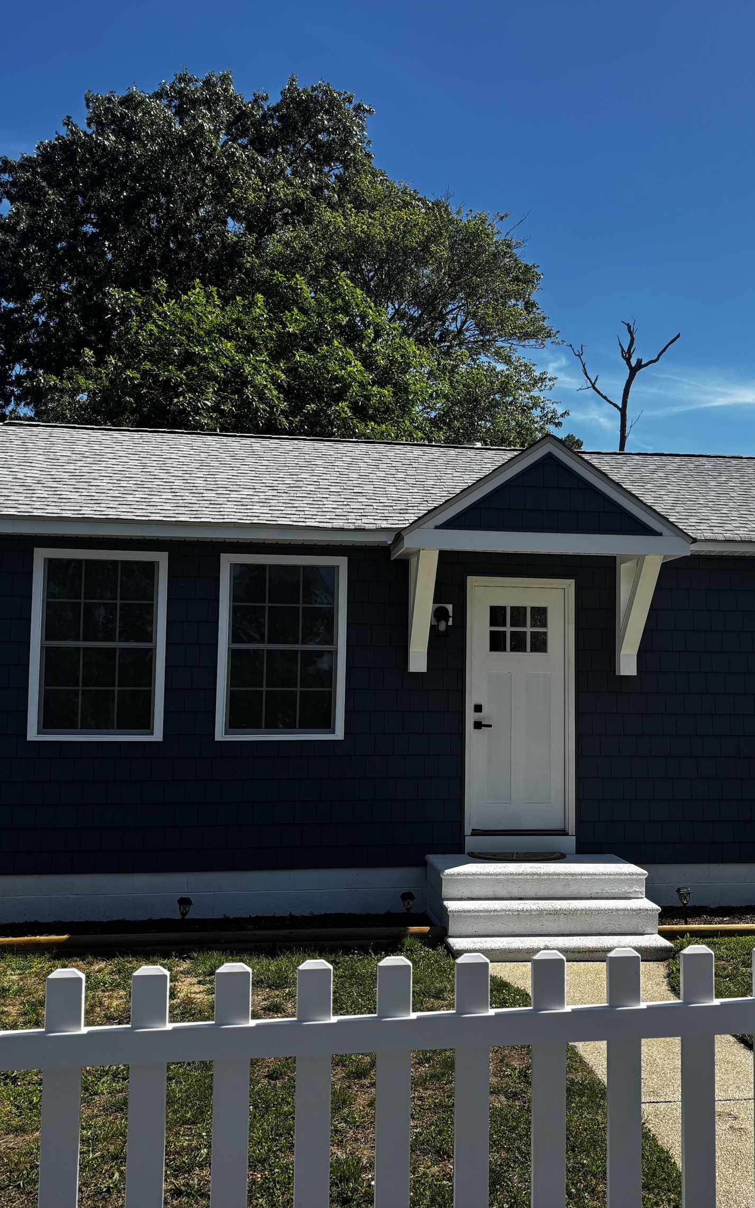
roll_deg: +0.1
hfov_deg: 34.1
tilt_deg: +5.5
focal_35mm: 37
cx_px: 499
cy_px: 605
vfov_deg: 52.7
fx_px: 1218
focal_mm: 5.96
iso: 50
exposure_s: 1/2242
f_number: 1.6
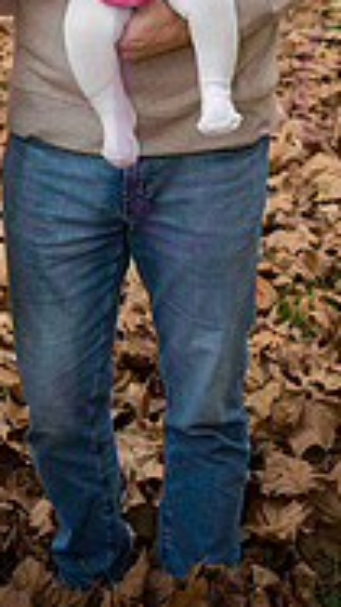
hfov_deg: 13.6
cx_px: 49
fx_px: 1416
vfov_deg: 22.3
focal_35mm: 88
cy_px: -120
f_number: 4
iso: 400
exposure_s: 1/640
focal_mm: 35
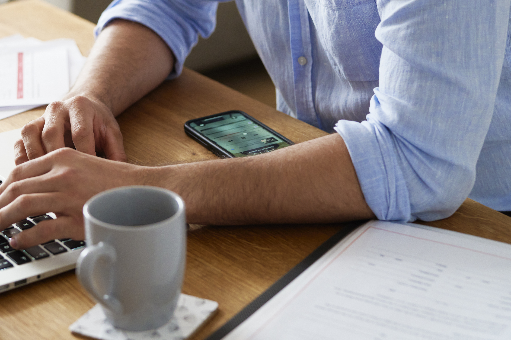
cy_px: 39
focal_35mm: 96
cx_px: 136
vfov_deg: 14.1
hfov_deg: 21.1
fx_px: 1363
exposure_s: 1/100
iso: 640
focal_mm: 50
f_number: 2.2
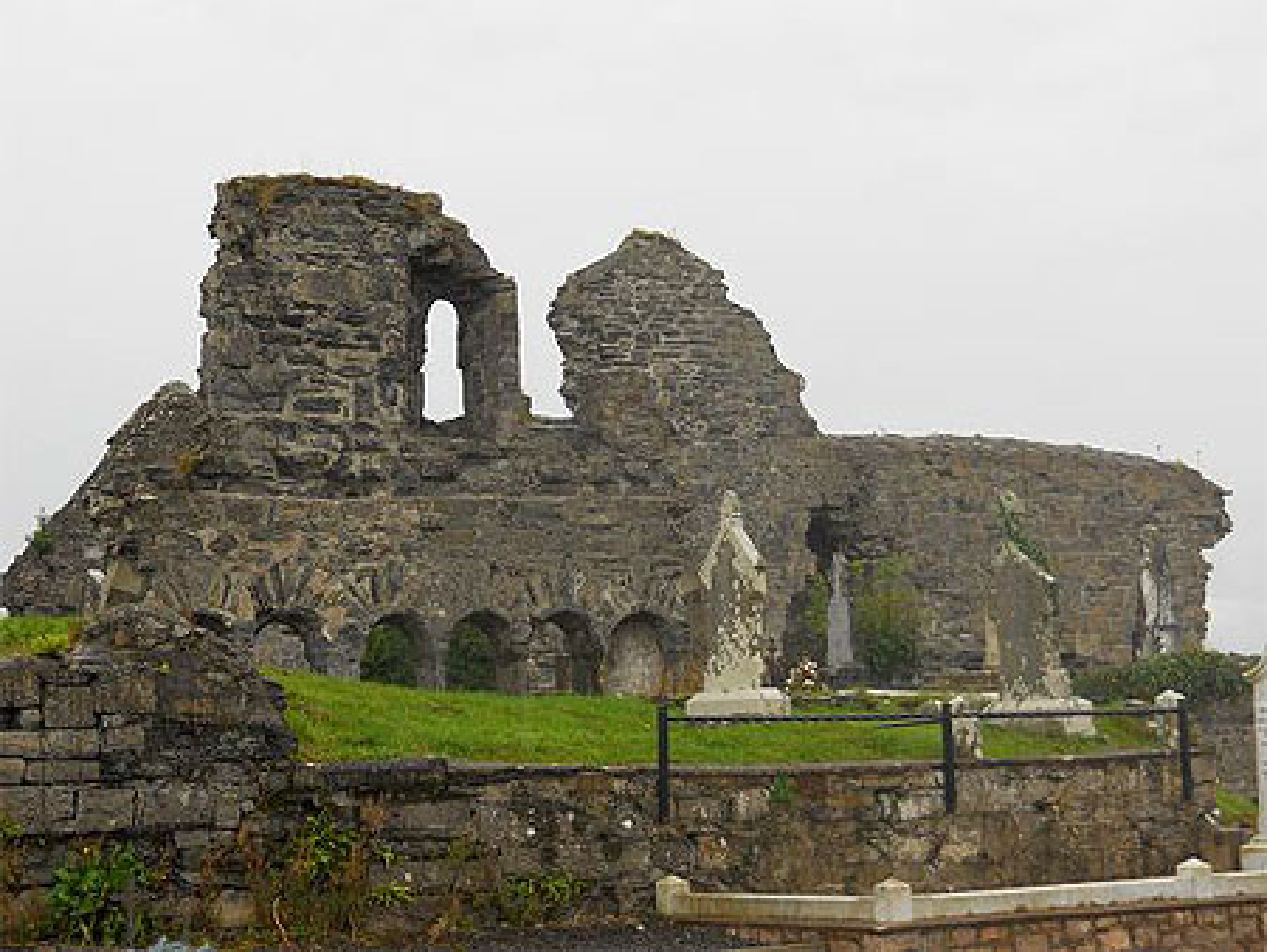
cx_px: 634
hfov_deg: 30.7
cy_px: 476
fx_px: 2307
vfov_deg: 23.3
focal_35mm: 63
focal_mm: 11.2
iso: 160
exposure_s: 1/250
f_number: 4
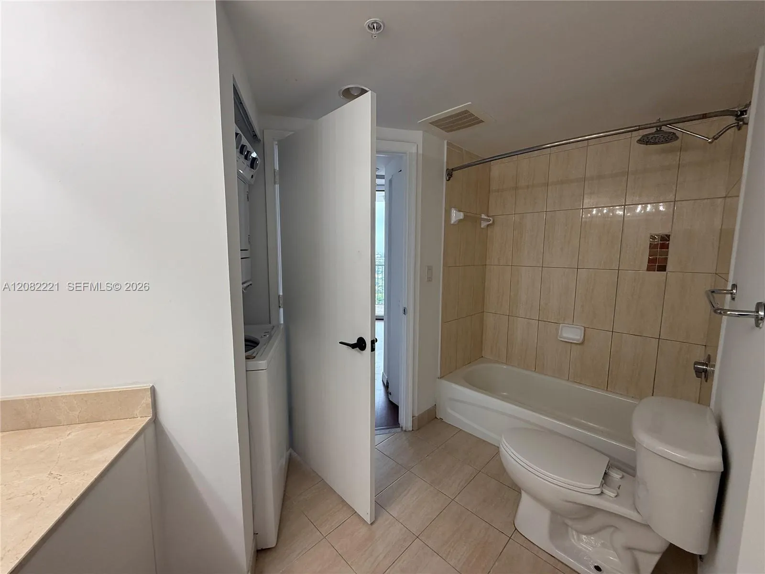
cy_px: 287
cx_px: 382
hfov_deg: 102.1
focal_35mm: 14
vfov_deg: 85.7
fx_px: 309
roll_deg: -0.4
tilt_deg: -6.1
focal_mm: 2.22
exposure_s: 1/120
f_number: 2.2
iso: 125
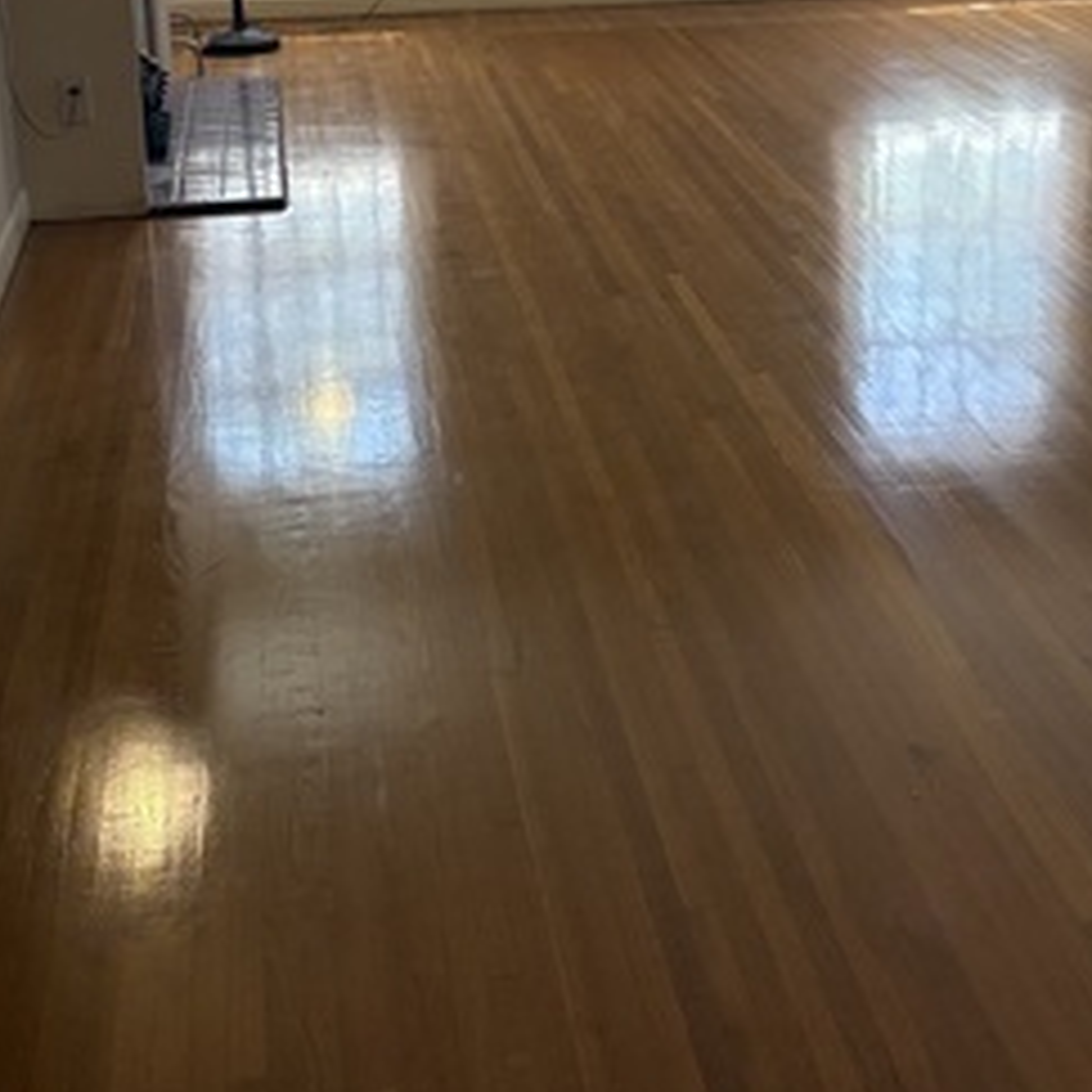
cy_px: 137
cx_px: 737
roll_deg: +0.6
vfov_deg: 26.5
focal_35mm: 63
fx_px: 2248
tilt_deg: -12.1
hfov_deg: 27.1
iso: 160
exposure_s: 1/120
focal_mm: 5.96
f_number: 1.6
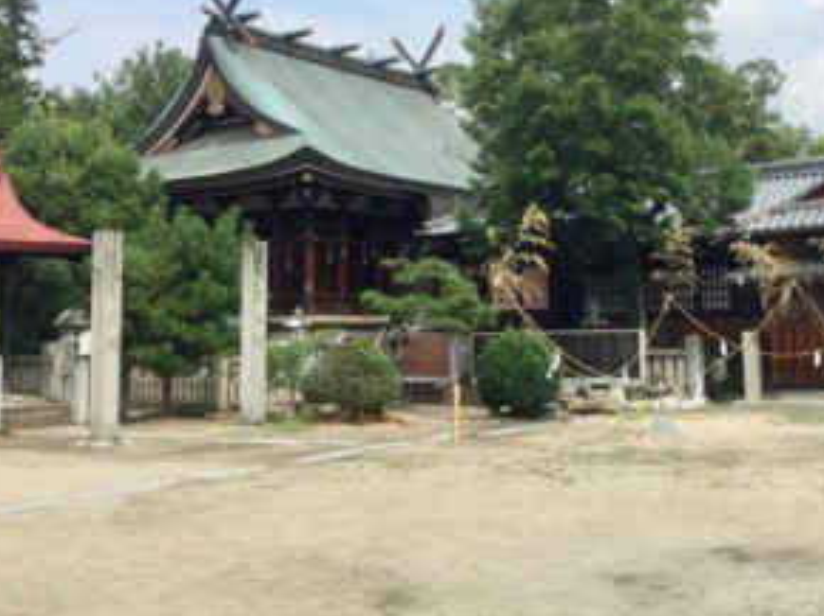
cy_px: 243
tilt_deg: +5.3
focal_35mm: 45
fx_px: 1070
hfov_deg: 40.9
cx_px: 617
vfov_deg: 32.0
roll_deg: +0.5
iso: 32
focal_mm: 4.15
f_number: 2.2
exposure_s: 1/1412
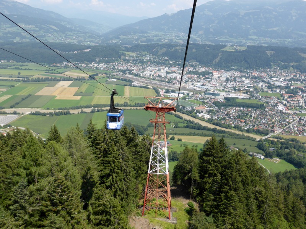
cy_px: 114
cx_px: 153
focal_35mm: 31
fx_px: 274
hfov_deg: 58.4
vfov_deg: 45.4
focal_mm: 5.4
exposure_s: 1/640
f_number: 3.6
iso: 100
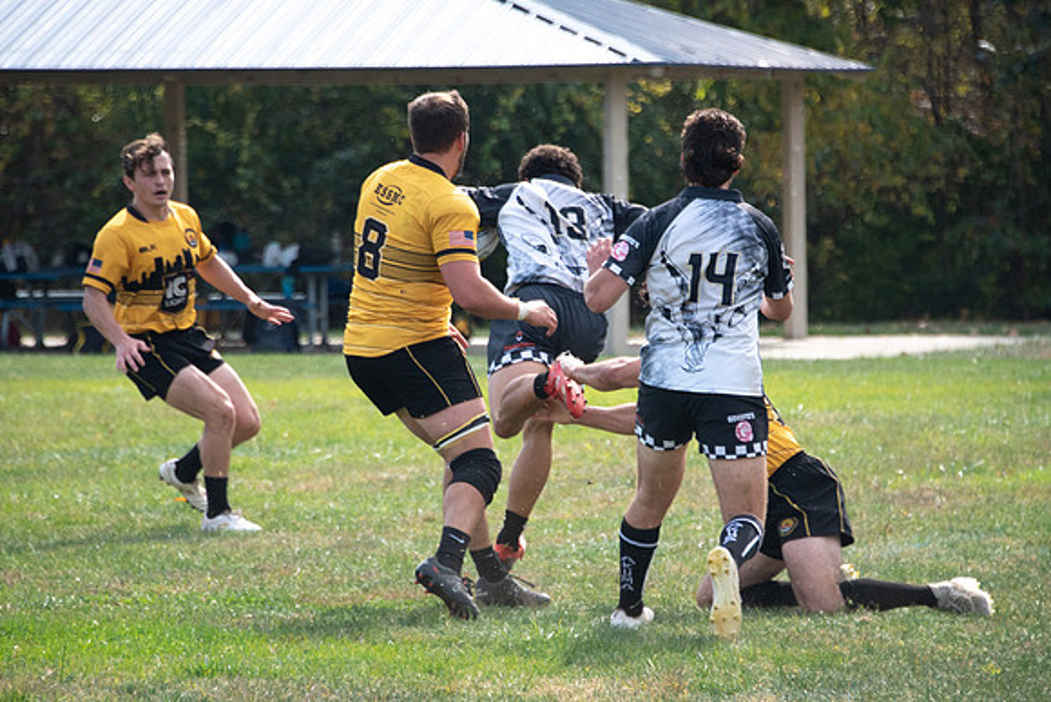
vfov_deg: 4.9
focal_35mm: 282
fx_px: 8240
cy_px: 393
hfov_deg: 7.3
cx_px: 550
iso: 400
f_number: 5.6
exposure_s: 1/1600
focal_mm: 200
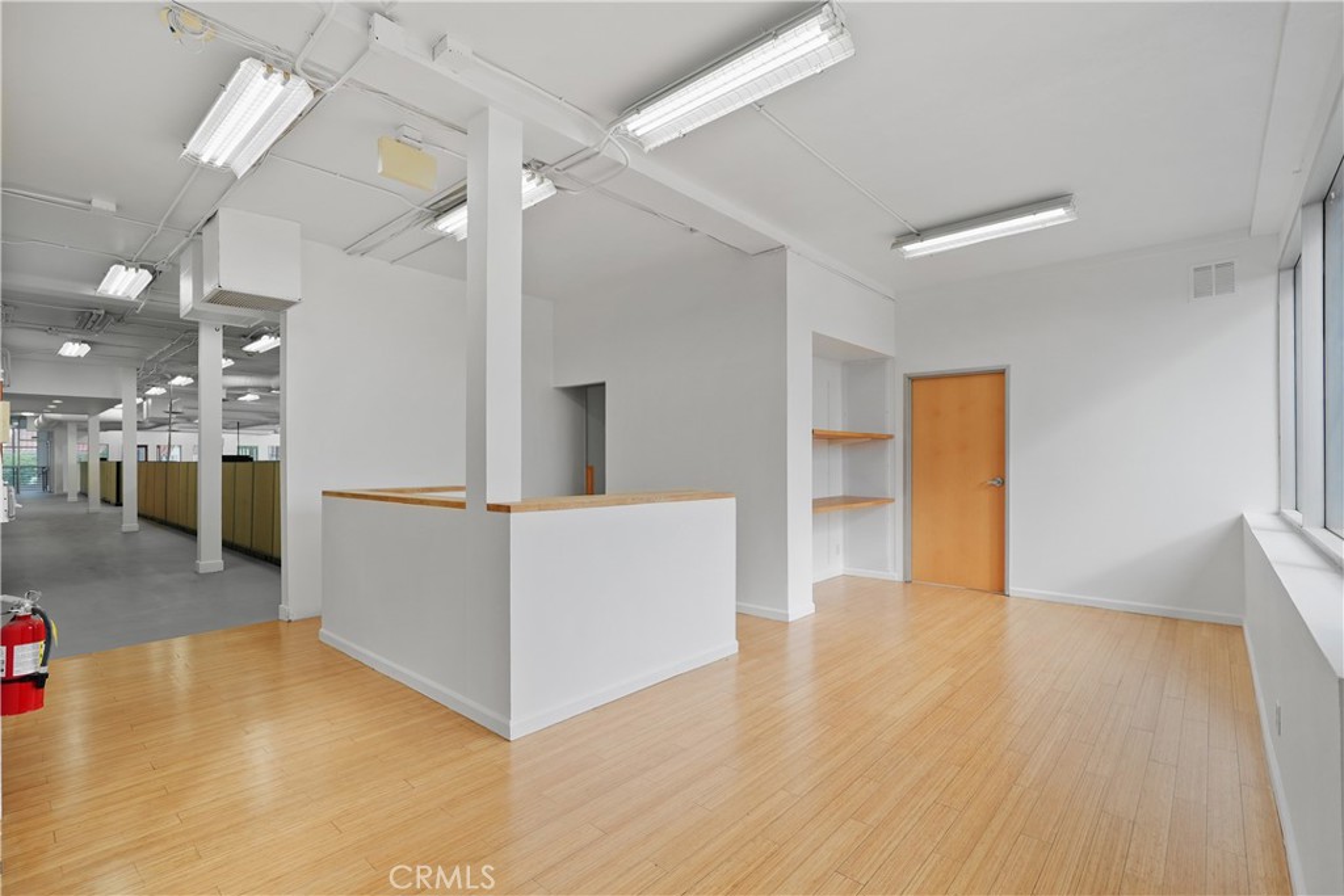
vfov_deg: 73.8
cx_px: 672
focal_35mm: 16
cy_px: 448
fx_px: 597
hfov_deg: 96.7
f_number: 4
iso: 100
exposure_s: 1/15
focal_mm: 16
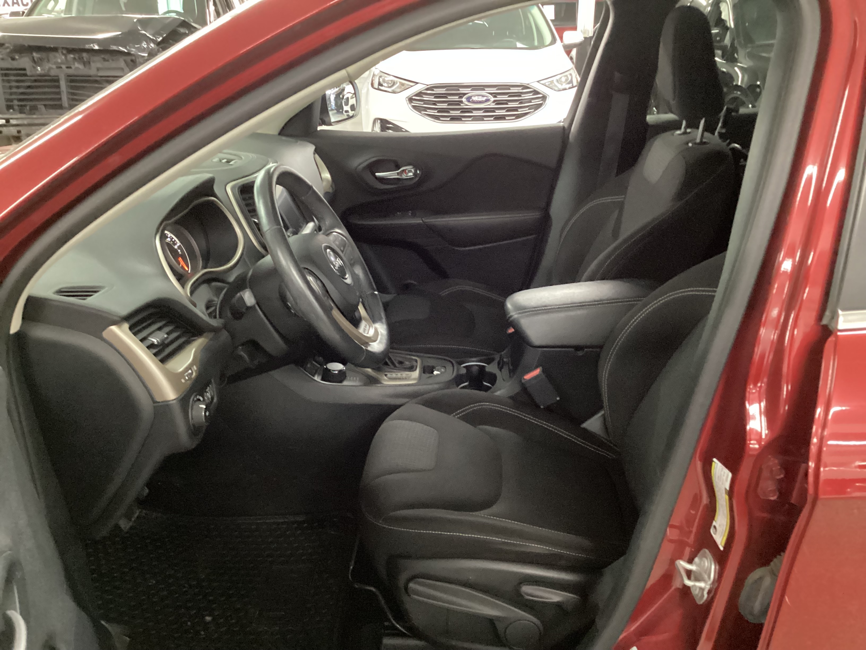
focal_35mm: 31
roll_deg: -0.7
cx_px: 433
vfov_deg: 45.4
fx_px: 776
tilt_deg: -23.5
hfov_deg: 58.4
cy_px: 325
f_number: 2.4
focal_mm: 3.3
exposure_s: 1/20
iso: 800
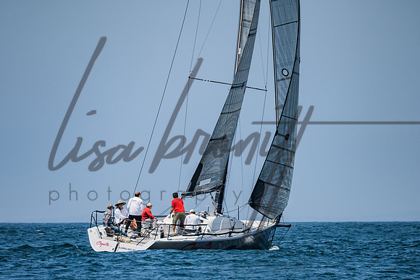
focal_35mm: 481
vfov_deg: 2.9
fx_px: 5617
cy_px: 173
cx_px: 210
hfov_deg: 4.3
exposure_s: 1/2000
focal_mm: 390
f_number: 6.3
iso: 250
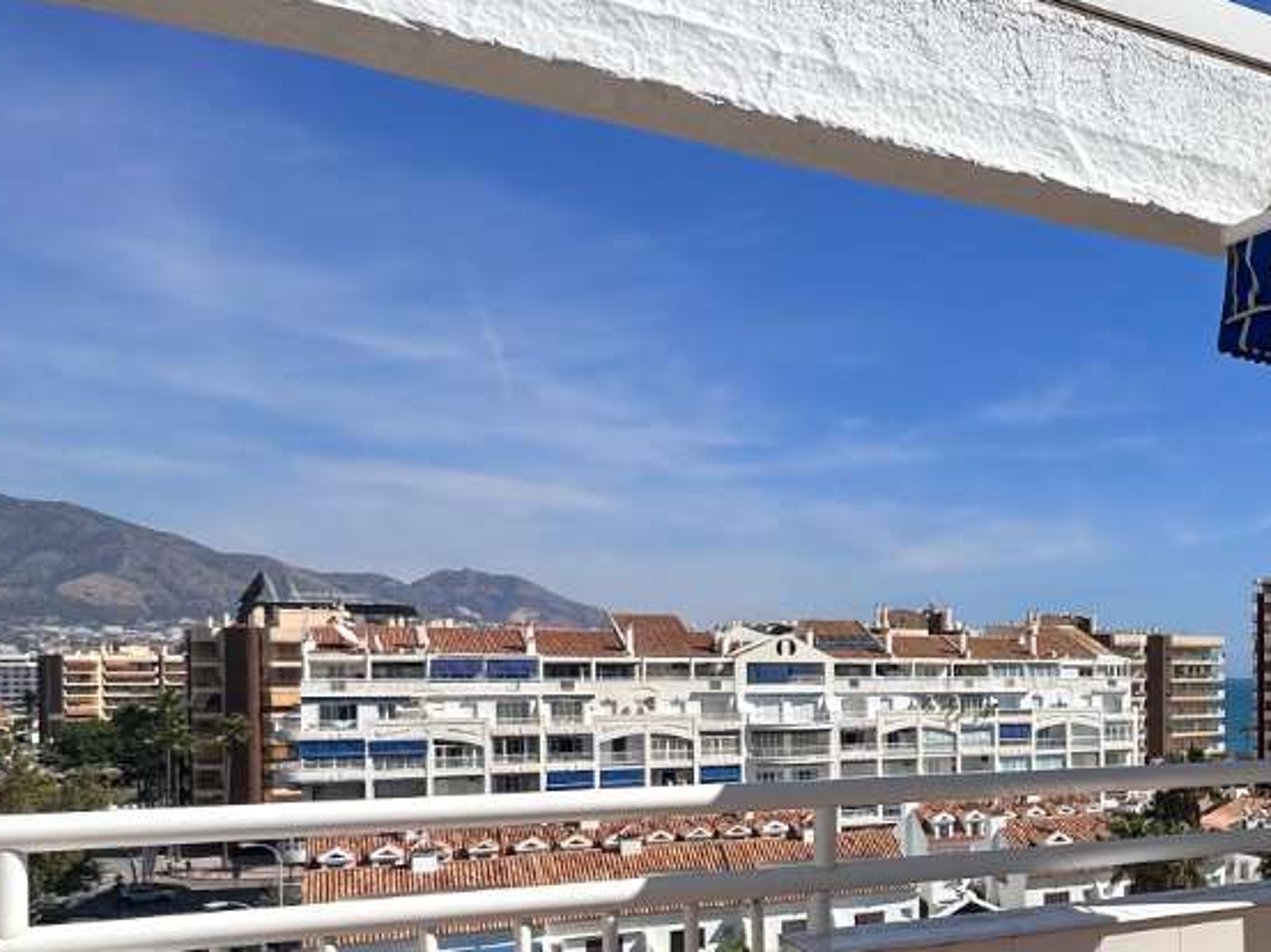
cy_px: 700
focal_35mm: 38
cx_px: 1436
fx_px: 1394
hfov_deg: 39.1
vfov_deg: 36.9
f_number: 2.2
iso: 50
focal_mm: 2.22
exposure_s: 1/3509
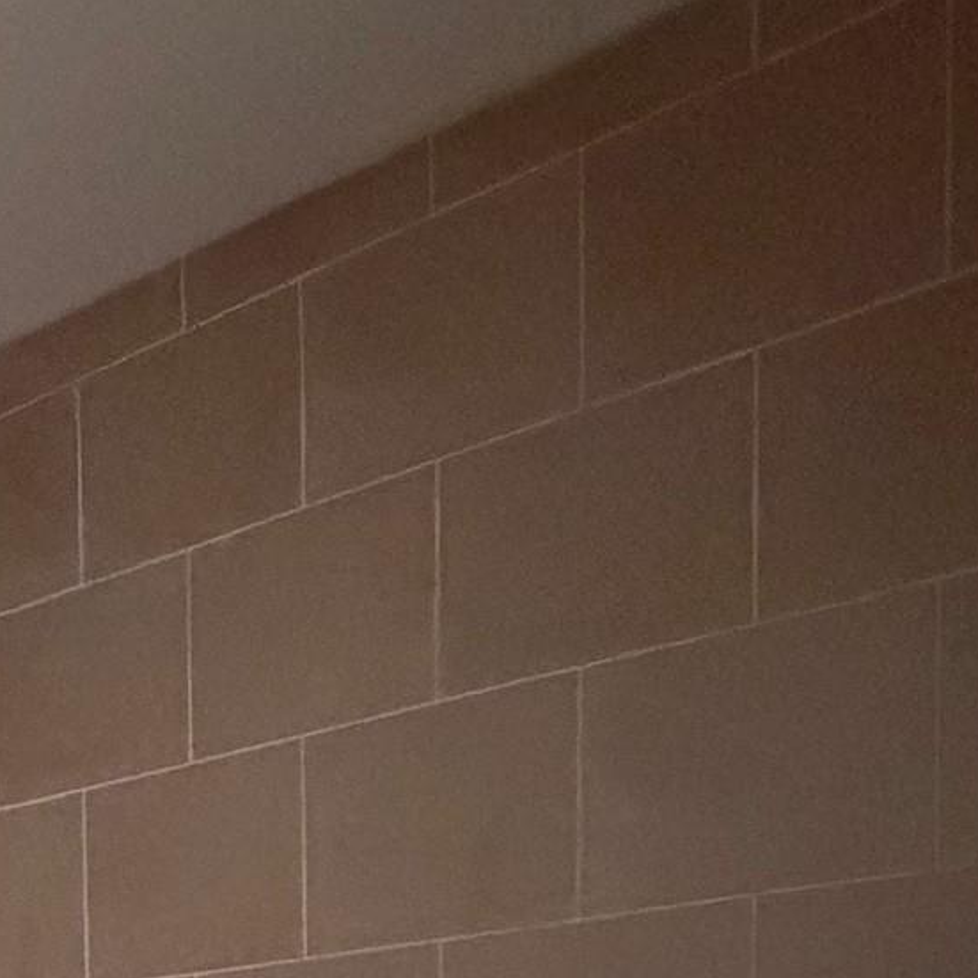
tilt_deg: -3.3
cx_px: -559
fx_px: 1470
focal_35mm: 46
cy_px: 1276
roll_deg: +2.7
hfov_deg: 25.5
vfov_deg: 29.5
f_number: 2.2
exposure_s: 1/60
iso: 1250
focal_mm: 2.22
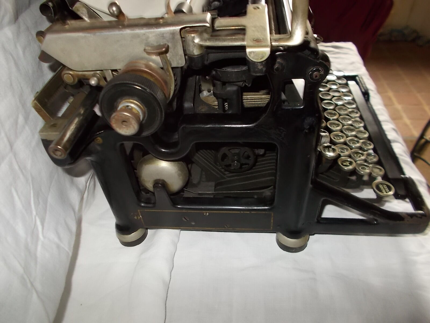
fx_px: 323
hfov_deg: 67.3
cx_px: 215
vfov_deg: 53.1
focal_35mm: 26
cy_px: 162
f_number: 3.2
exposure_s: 1/25
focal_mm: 4.6
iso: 200
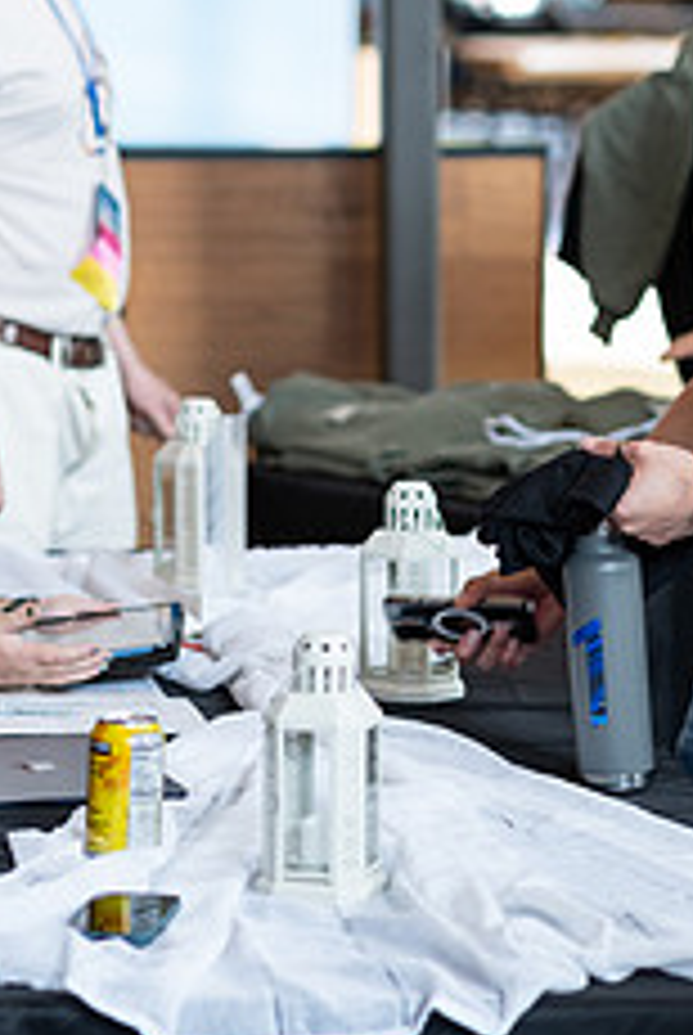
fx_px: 4721
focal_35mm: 164
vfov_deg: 12.5
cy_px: 382
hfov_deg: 8.4
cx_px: 302
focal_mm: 56
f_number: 1.8
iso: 125
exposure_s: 1/120
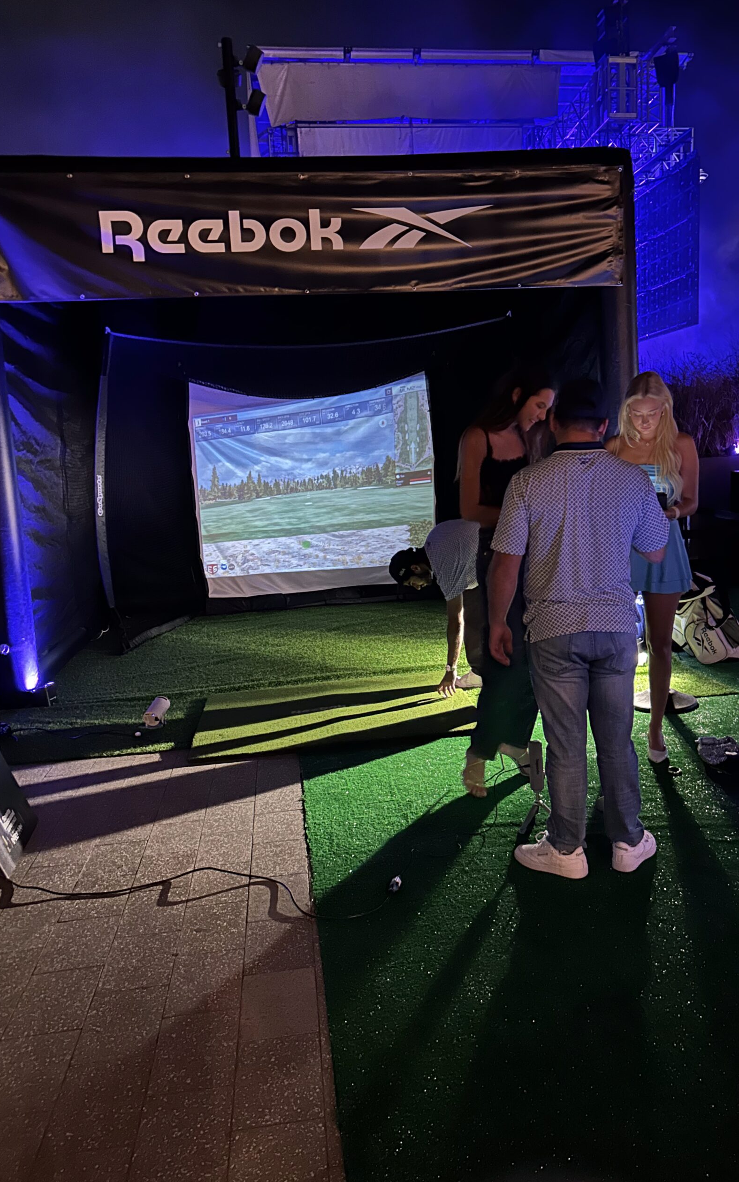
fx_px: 902
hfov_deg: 44.5
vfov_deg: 66.5
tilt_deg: -8.9
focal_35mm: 28
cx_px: 409
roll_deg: +2.4
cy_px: 590
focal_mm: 5.7
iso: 1250
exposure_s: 1/15
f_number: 1.5
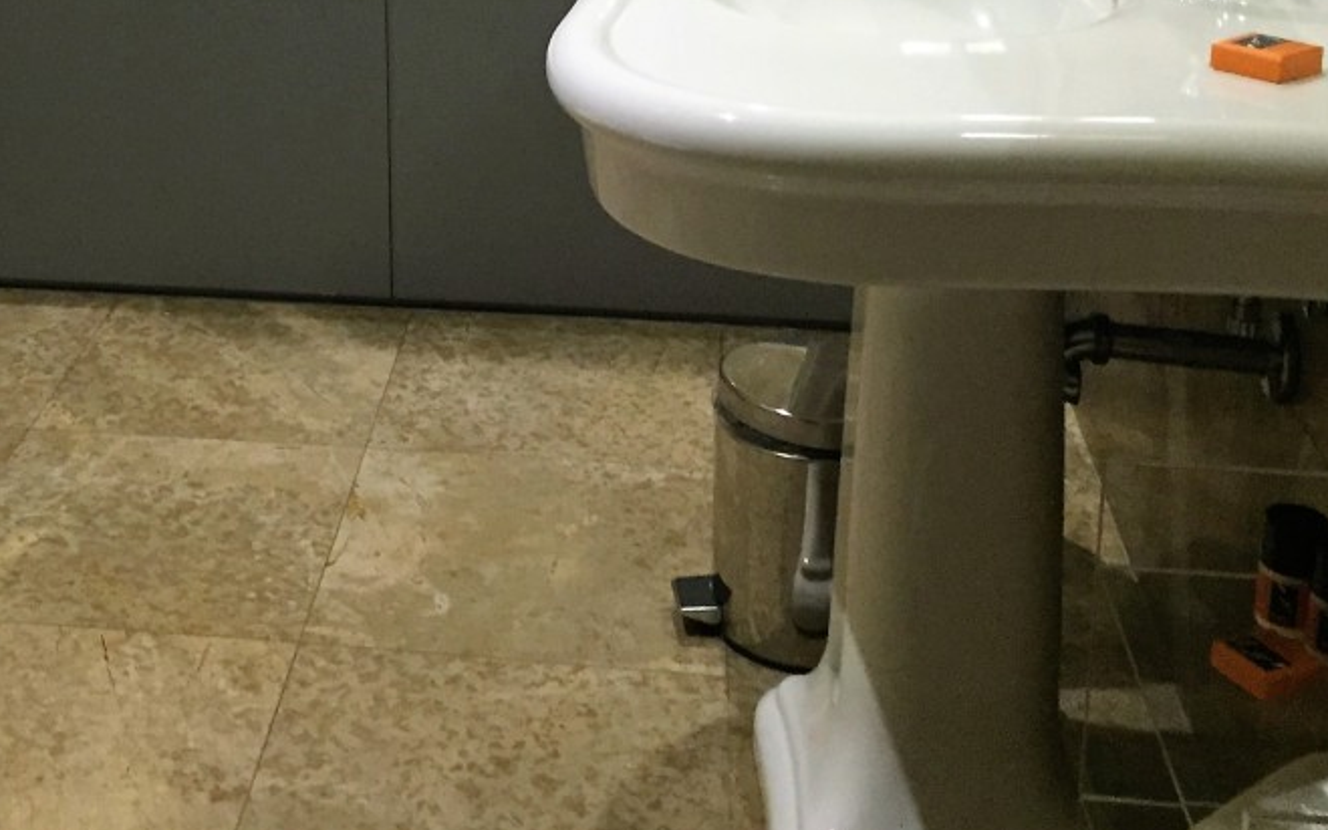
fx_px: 2027
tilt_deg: -14.9
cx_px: 333
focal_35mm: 56
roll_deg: +1.3
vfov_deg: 22.2
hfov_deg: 35.5
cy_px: -6
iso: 320
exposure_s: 1/33
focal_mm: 4.15
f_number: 2.2
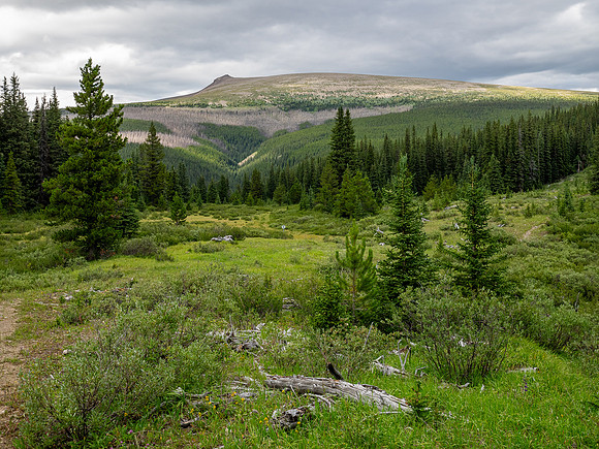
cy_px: 224
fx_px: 865
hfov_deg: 38.2
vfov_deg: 29.1
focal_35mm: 50
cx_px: 300
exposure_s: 1/60
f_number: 8
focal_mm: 25
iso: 200
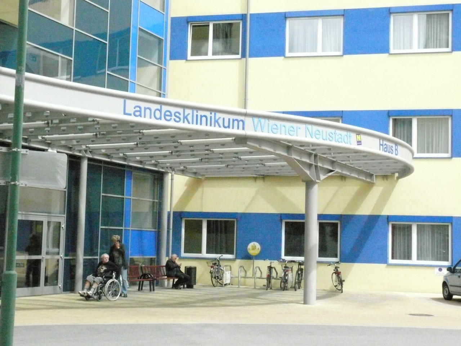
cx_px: 230
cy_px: 173
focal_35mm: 59
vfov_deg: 24.8
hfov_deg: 32.7
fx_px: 786
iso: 1600
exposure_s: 1/1600
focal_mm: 12.4
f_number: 8
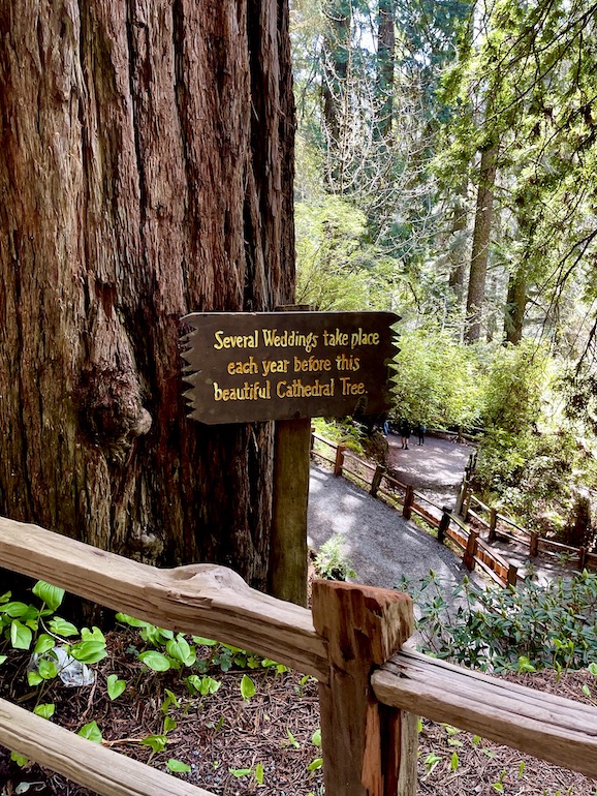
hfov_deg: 51.4
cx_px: 307
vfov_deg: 65.3
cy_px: 392
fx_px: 621
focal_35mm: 27
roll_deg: +2.8
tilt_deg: -15.8
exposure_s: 1/111
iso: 125
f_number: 1.6
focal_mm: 5.1
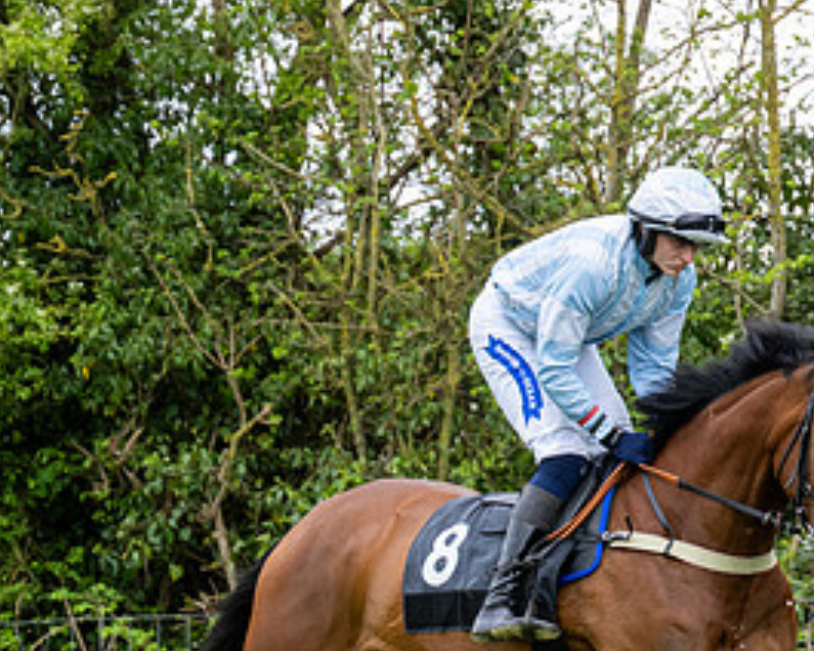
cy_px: 640
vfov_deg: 4.7
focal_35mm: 329
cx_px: 556
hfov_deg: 5.9
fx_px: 7926
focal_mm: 110
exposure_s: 1/1250
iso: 800
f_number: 4
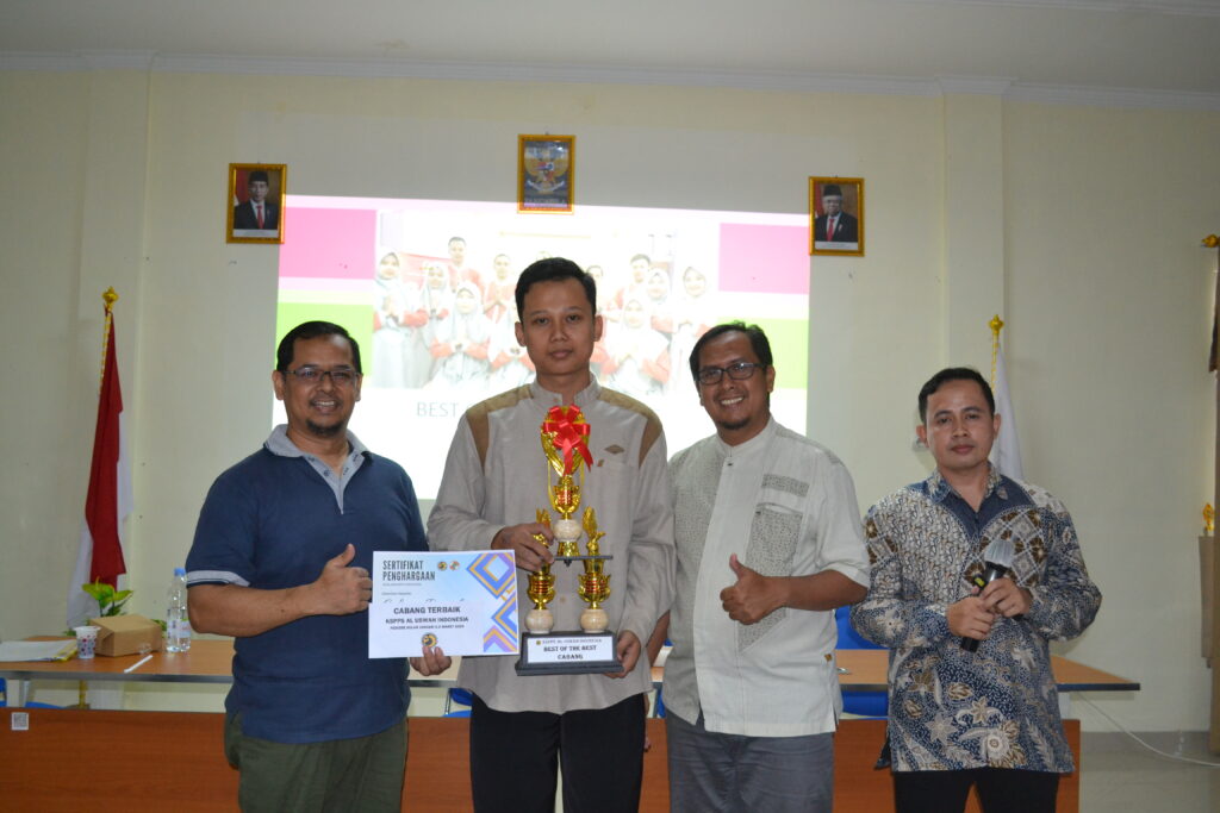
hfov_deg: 57.2
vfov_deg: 40.0
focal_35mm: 33
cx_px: 610
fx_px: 1118
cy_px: 406
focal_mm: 22
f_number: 3.8
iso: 1400
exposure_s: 1/60
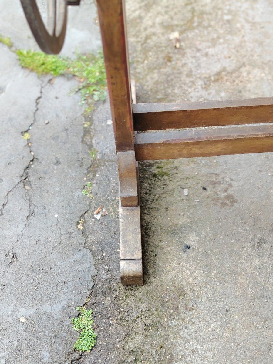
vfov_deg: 40.4
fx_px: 494
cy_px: 182
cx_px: 136
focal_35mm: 47
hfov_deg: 30.9
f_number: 4
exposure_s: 1/51.1
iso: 100
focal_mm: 5.25
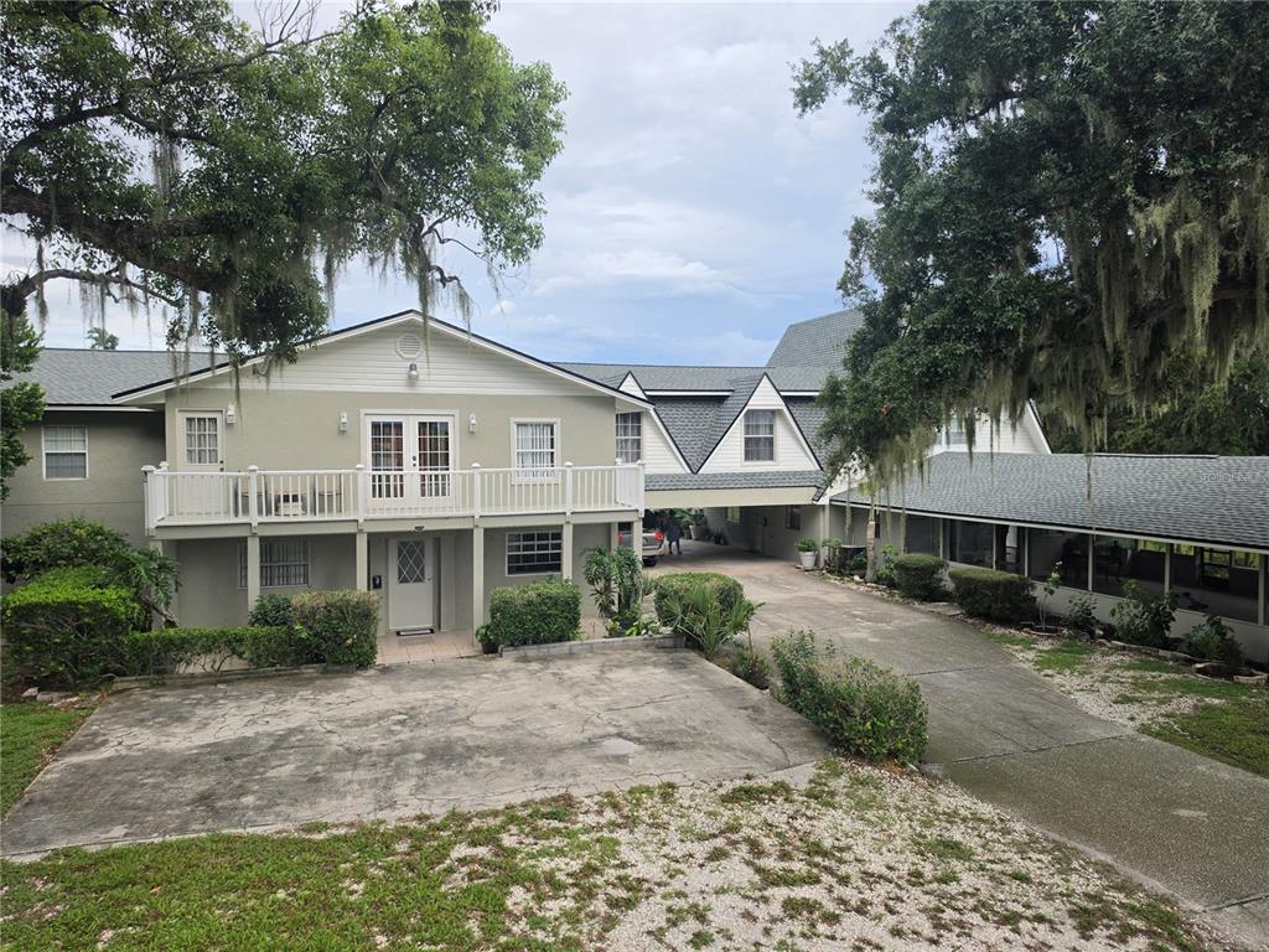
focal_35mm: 23
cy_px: 476
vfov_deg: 58.9
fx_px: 843
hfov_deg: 73.9
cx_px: 634
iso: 20
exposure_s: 1/359
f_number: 1.4
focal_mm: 6.5
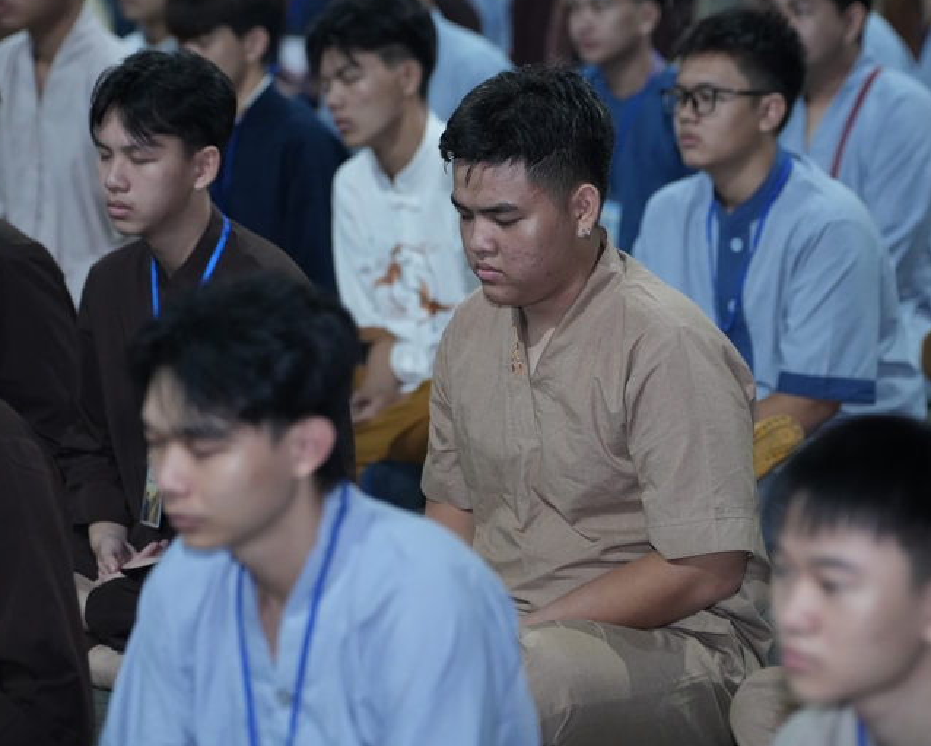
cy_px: 289
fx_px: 4466
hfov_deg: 11.9
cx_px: 507
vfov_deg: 9.5
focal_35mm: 162
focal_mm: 113
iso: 4000
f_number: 2.8
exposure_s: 1/125
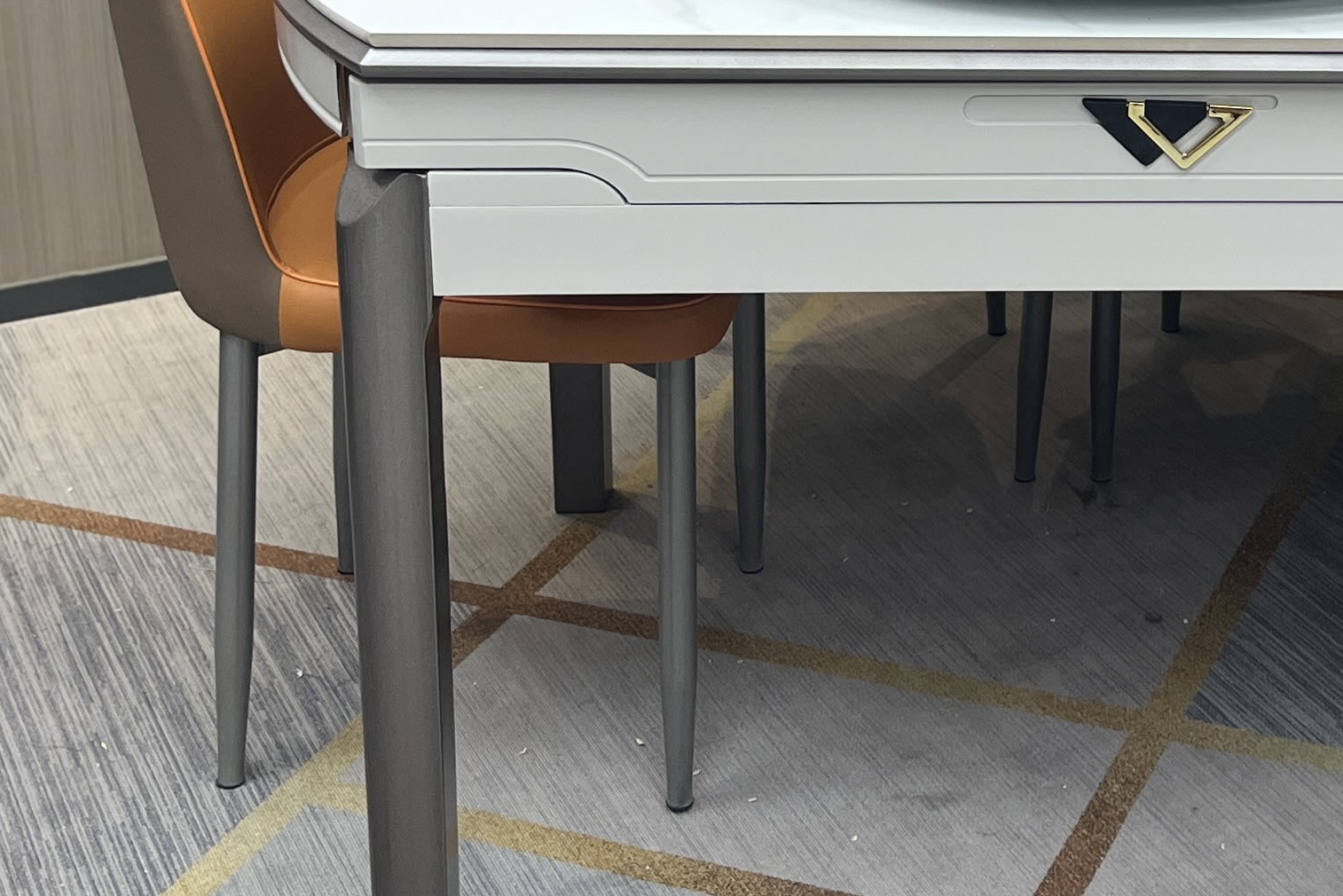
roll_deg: -0.8
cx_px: 1139
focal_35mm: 72
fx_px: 2686
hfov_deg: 27.3
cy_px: -113
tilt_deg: -15.4
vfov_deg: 18.2
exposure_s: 1/122
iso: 64
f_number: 1.6
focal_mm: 5.1
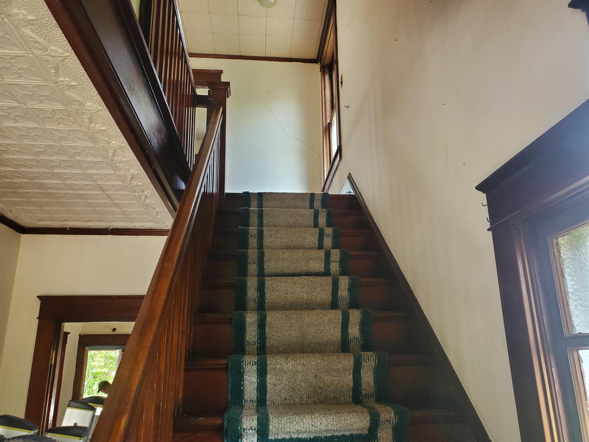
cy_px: 221
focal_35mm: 26
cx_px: 294
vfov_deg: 53.1
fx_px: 442
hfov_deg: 67.3
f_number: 2.4
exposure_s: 1/59
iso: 200
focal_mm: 4.3
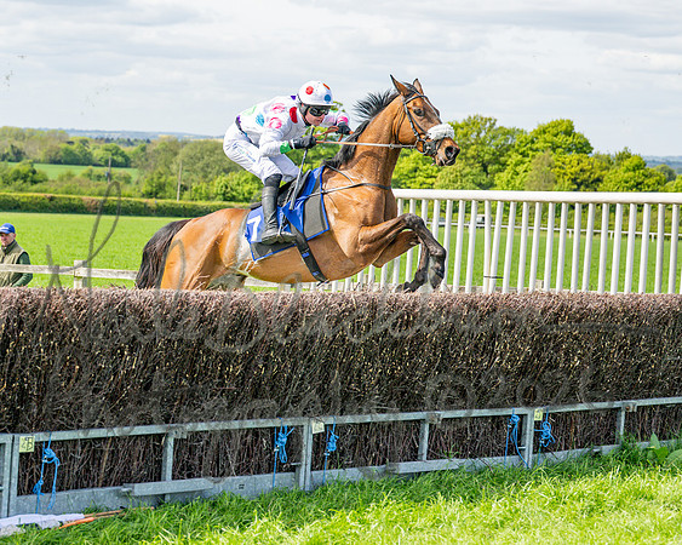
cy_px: 253
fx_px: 2250
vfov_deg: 13.8
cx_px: 172
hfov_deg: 17.1
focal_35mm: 112
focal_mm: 74
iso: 400
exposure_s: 1/2500
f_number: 4
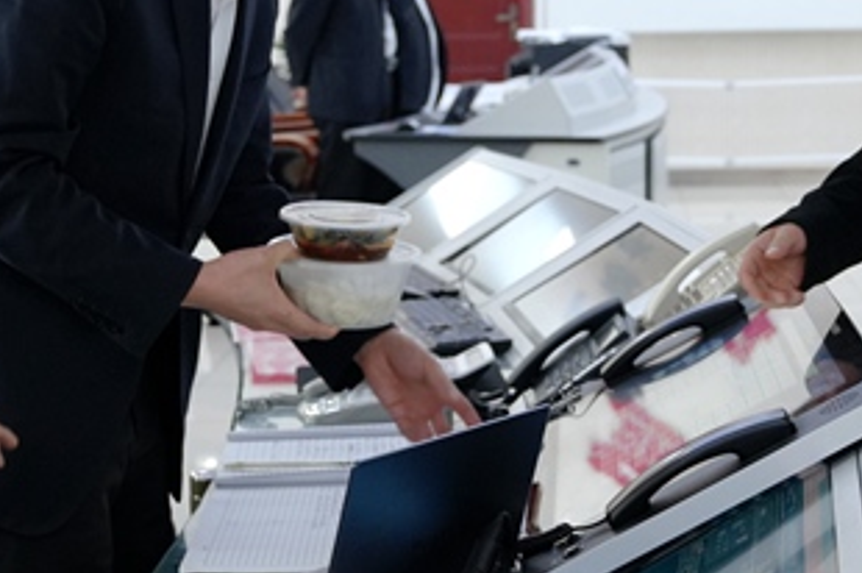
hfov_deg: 31.6
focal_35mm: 62
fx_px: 1483
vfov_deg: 21.4
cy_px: 64
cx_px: 681
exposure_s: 1/160
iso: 1600
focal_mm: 32
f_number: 4
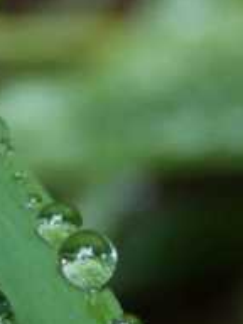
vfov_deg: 3.3
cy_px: 818
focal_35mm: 593
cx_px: 73
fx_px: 5550
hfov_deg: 2.5
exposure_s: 1/60
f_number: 3.4
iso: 250
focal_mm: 17.2
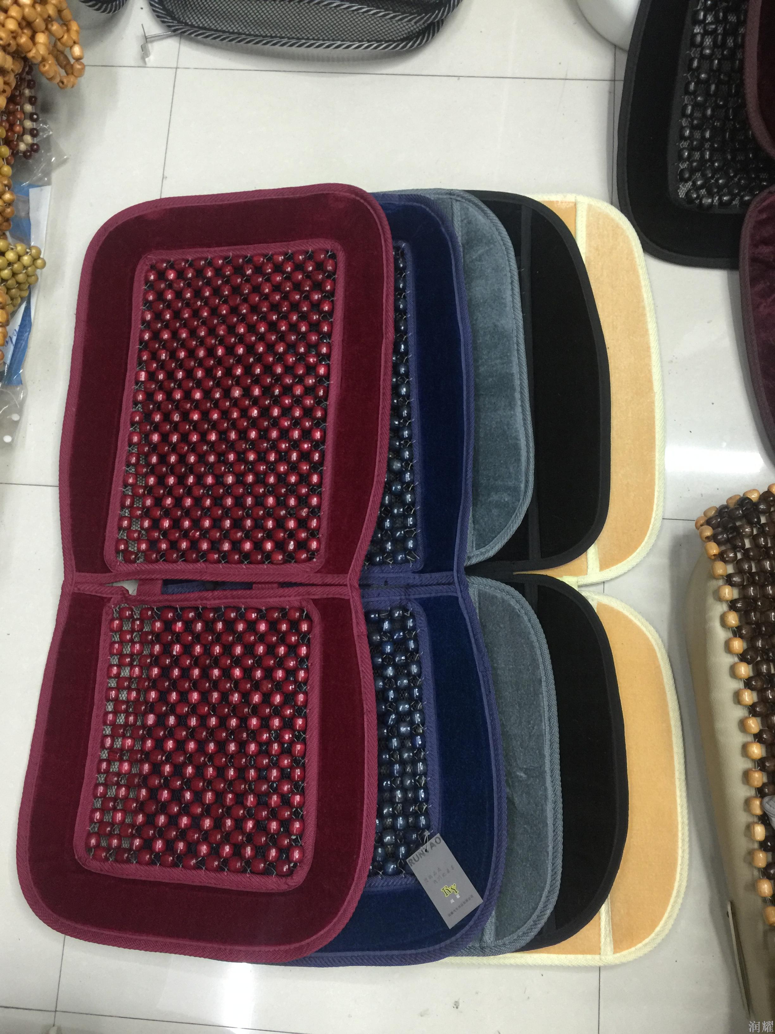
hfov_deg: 48.2
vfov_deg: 61.7
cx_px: 388
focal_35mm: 29
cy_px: 517
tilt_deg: -79.0
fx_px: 866
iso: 80
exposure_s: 1/17
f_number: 2.2
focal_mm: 4.15
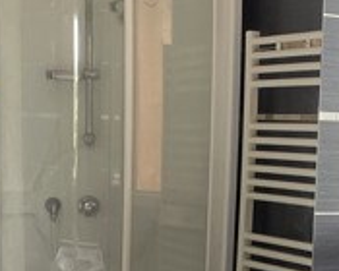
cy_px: 346
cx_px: 314
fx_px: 1164
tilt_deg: -9.1
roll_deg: -2.3
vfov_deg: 12.9
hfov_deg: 16.3
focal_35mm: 116
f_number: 1.6
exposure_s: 1/121
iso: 125
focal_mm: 4.2
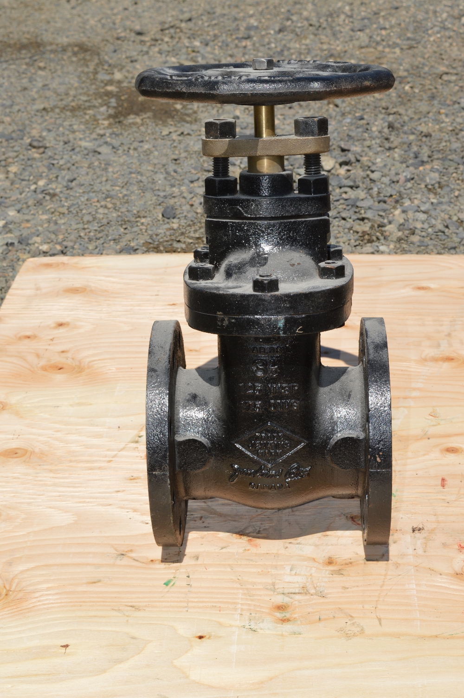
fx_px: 1336
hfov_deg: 19.7
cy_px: 349
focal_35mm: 69
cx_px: 232
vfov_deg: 29.3
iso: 100
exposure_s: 1/200
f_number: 13
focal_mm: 46
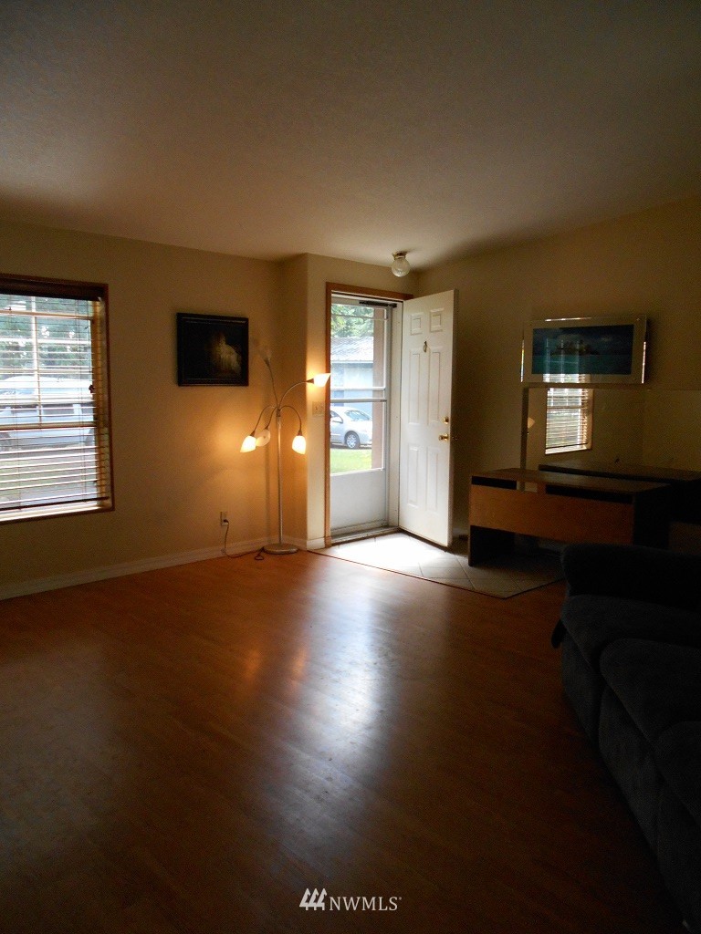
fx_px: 702
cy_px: 467
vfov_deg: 67.3
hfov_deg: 53.1
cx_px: 350
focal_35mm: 26
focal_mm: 4.6
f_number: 3.2
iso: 400
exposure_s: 1/60
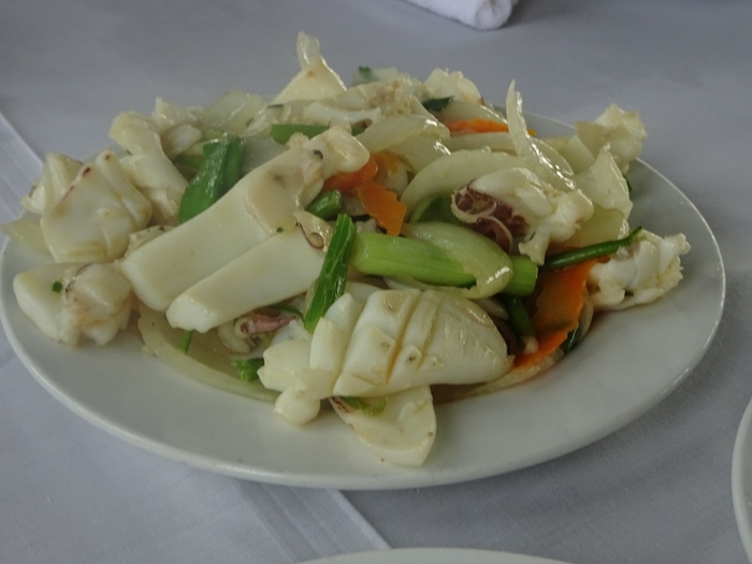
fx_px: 1260
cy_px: 282
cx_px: 376
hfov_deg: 33.2
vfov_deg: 25.2
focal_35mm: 58
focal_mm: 9.87
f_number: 4.5
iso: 250
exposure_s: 1/60
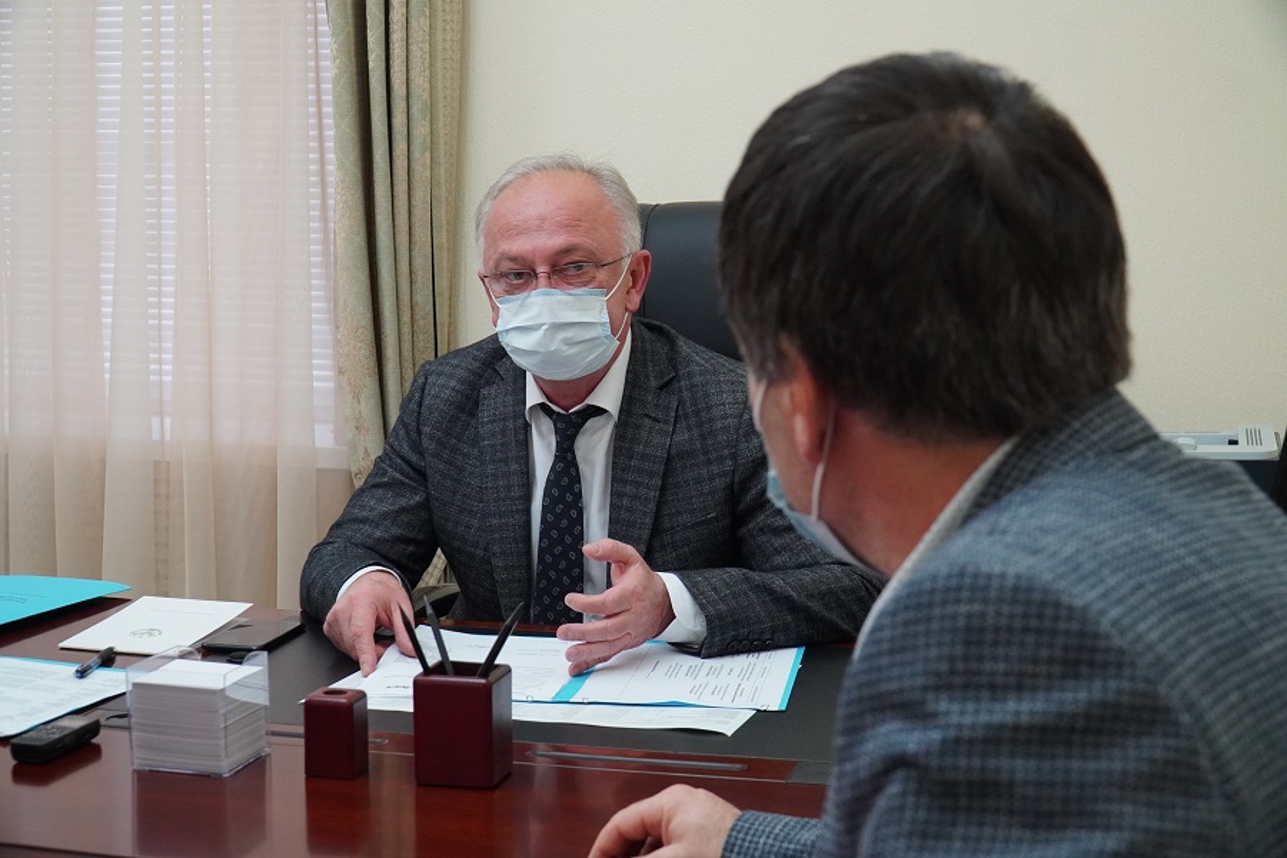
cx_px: 644
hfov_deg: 37.9
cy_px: 429
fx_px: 1877
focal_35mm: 52
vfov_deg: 25.8
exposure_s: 1/80
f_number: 5.6
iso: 2000
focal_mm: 35
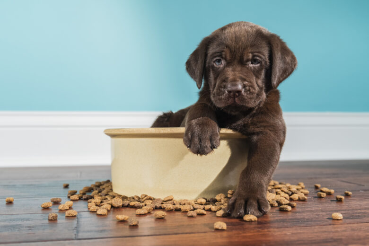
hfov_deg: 45.0
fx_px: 446
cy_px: 123
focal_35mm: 44
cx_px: 184
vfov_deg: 30.8
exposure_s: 1/100
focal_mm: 29
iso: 500
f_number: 4.5
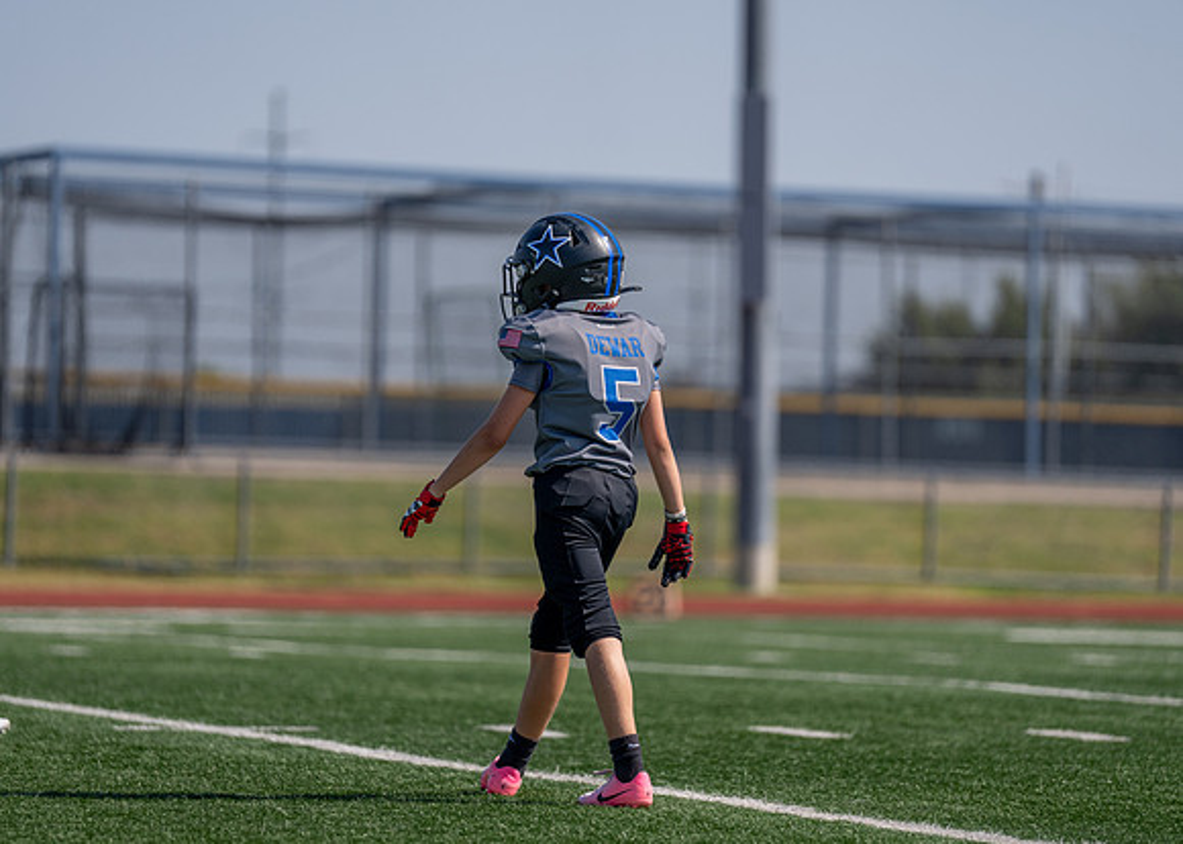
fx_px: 7039
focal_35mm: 210
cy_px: 422
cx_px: 592
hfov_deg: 9.6
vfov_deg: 6.9
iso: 100
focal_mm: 200
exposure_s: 1/2500
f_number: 2.8
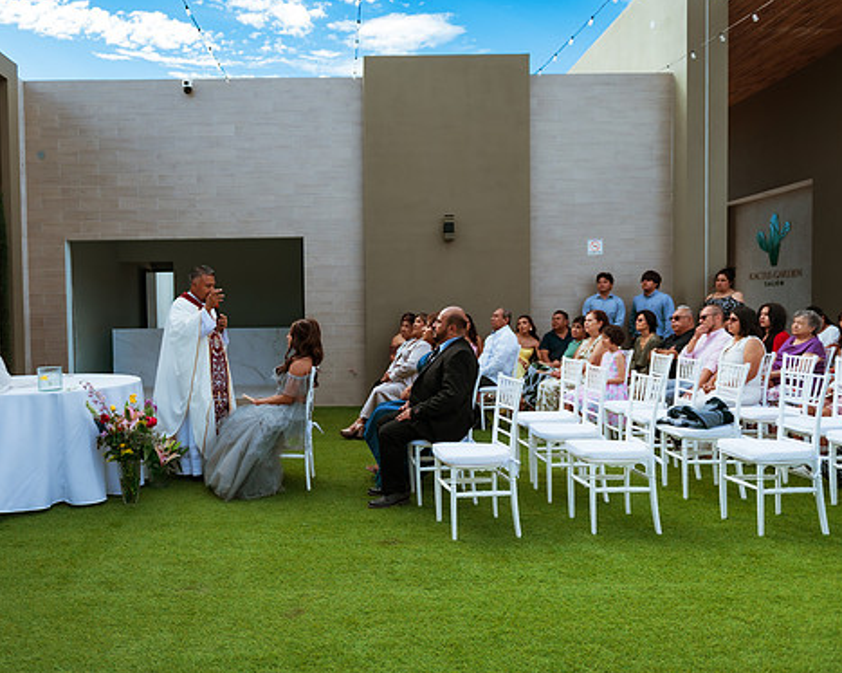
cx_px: 350
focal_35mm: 28
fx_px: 697
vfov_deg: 51.5
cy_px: 340
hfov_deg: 61.9
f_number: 2.8
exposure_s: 1/1250
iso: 100
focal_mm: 24
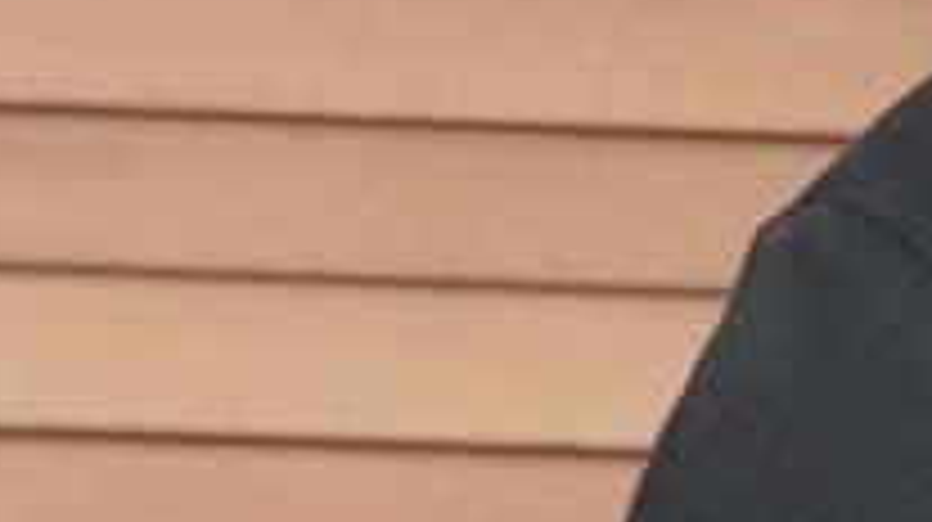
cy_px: 421
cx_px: 2017
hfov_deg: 2.6
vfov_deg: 1.4
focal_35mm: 837
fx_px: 20666
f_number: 6.3
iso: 4000
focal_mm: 92
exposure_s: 1/125
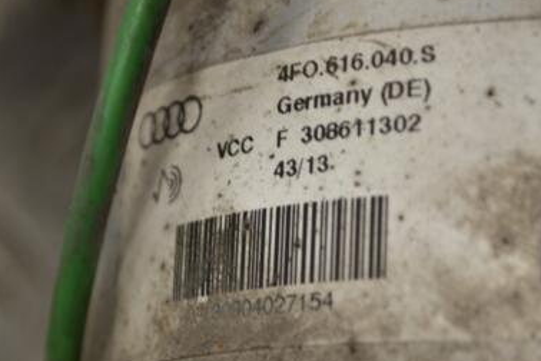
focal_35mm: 131
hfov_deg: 15.7
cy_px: 209
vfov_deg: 10.5
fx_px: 1965
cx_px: 263
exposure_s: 1/30
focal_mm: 55
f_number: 5.6
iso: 180
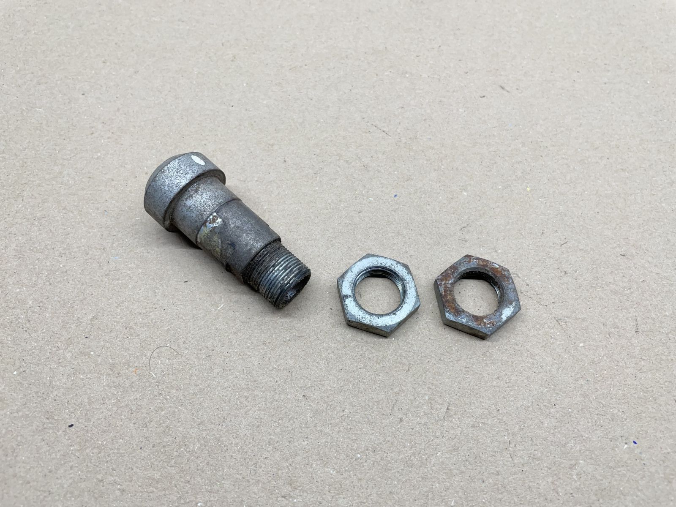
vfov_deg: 53.1
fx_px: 508
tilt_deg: -62.8
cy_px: 254
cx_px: 338
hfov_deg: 67.3
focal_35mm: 26
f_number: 1.6
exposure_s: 1/100
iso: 50
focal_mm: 4.2
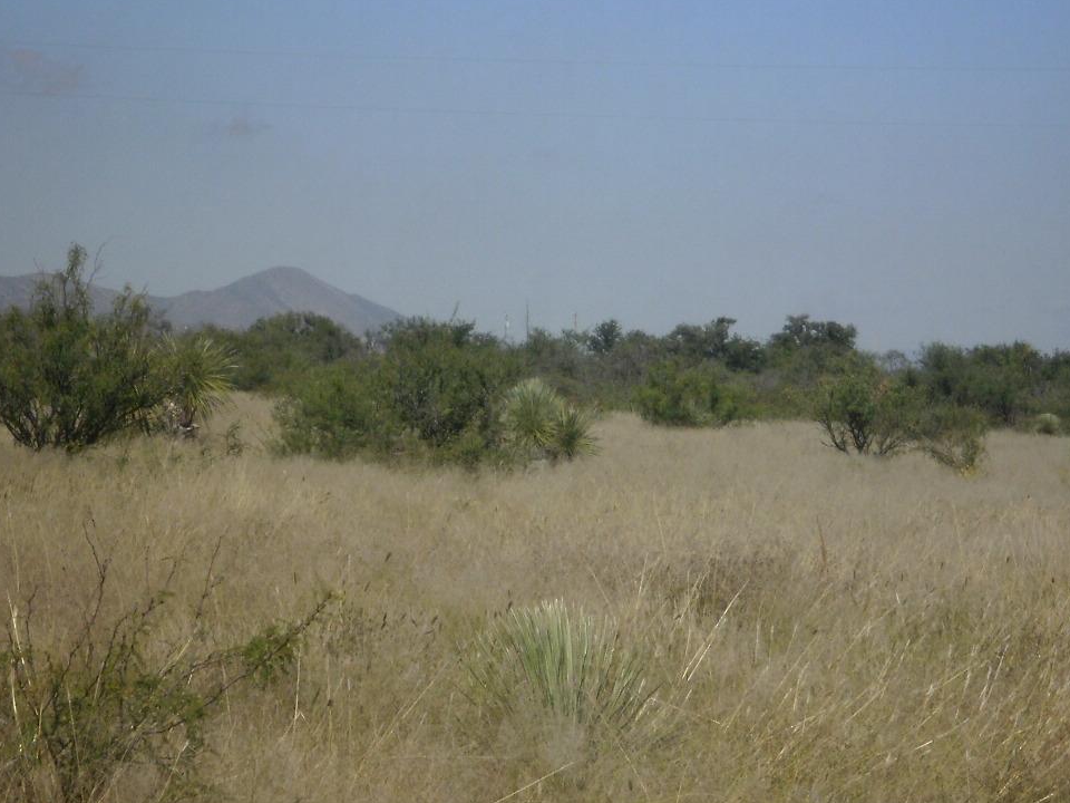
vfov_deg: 9.9
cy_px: 376
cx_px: 577
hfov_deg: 13.2
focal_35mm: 150
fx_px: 4637
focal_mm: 15.91
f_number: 16.2
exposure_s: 1/125
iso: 100
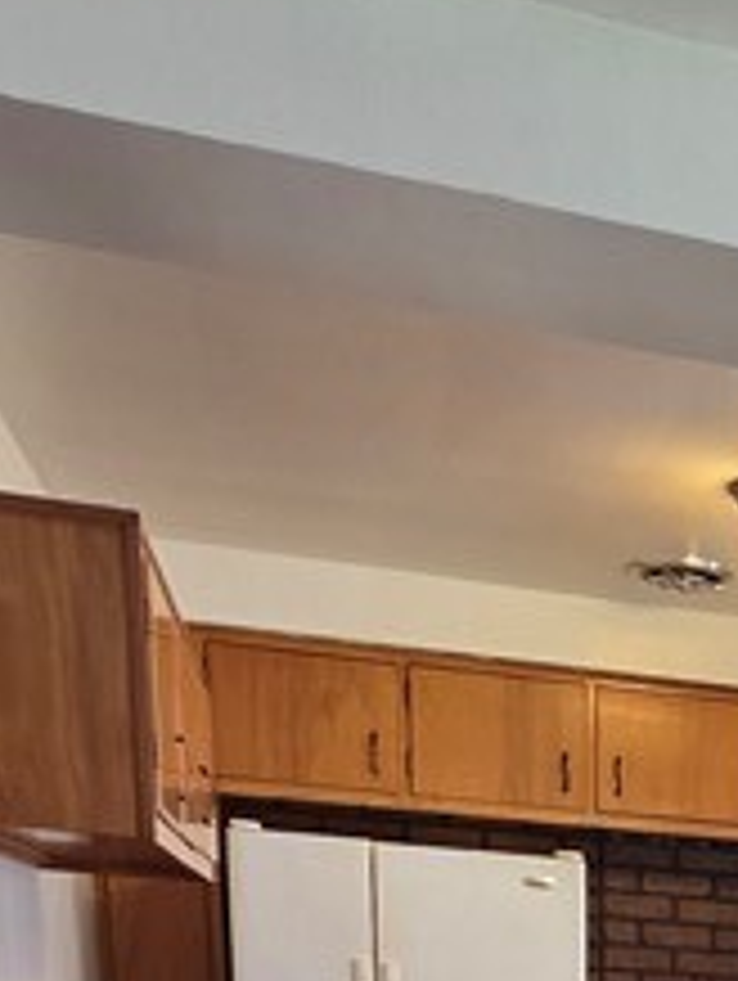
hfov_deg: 20.8
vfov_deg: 24.8
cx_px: 1076
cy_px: 1449
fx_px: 1731
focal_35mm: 61
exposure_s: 1/60
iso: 160
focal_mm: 2.2
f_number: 1.9
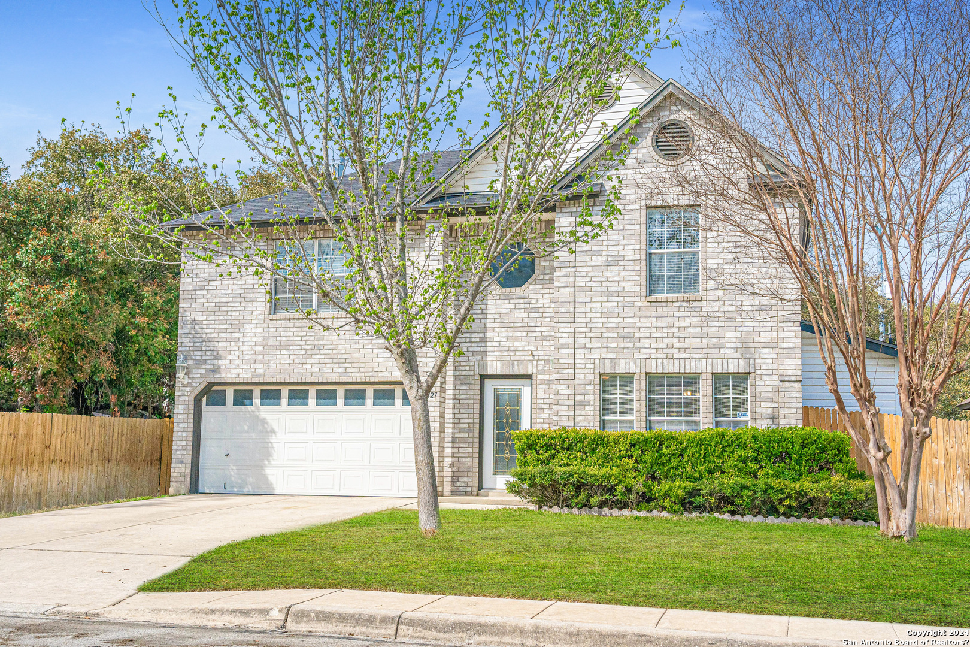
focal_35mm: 37
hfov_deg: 51.9
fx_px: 997
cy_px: 324
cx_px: 485
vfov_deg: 35.9
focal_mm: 37
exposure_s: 1/8000
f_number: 6.3
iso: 800
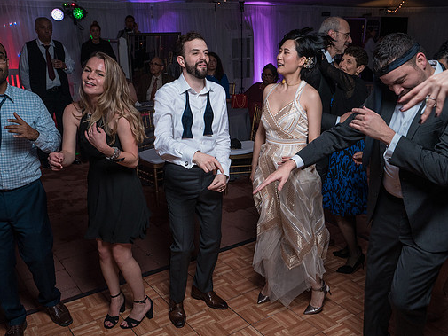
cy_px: 177
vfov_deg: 39.7
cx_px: 243
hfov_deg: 51.3
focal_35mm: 36
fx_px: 466
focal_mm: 30
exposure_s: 1/200
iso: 2000
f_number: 5.6
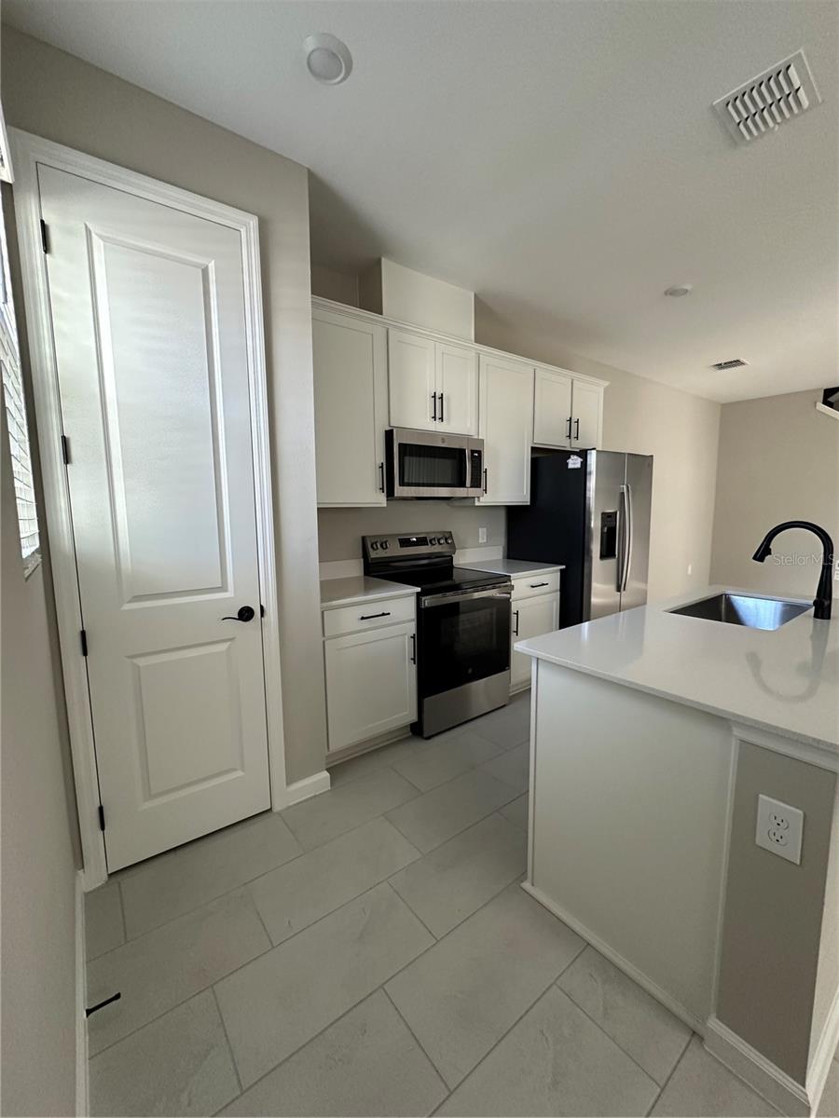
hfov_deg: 85.7
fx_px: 452
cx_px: 420
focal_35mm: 14
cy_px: 559
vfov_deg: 102.1
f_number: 2.2
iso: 320
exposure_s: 1/97
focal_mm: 2.22
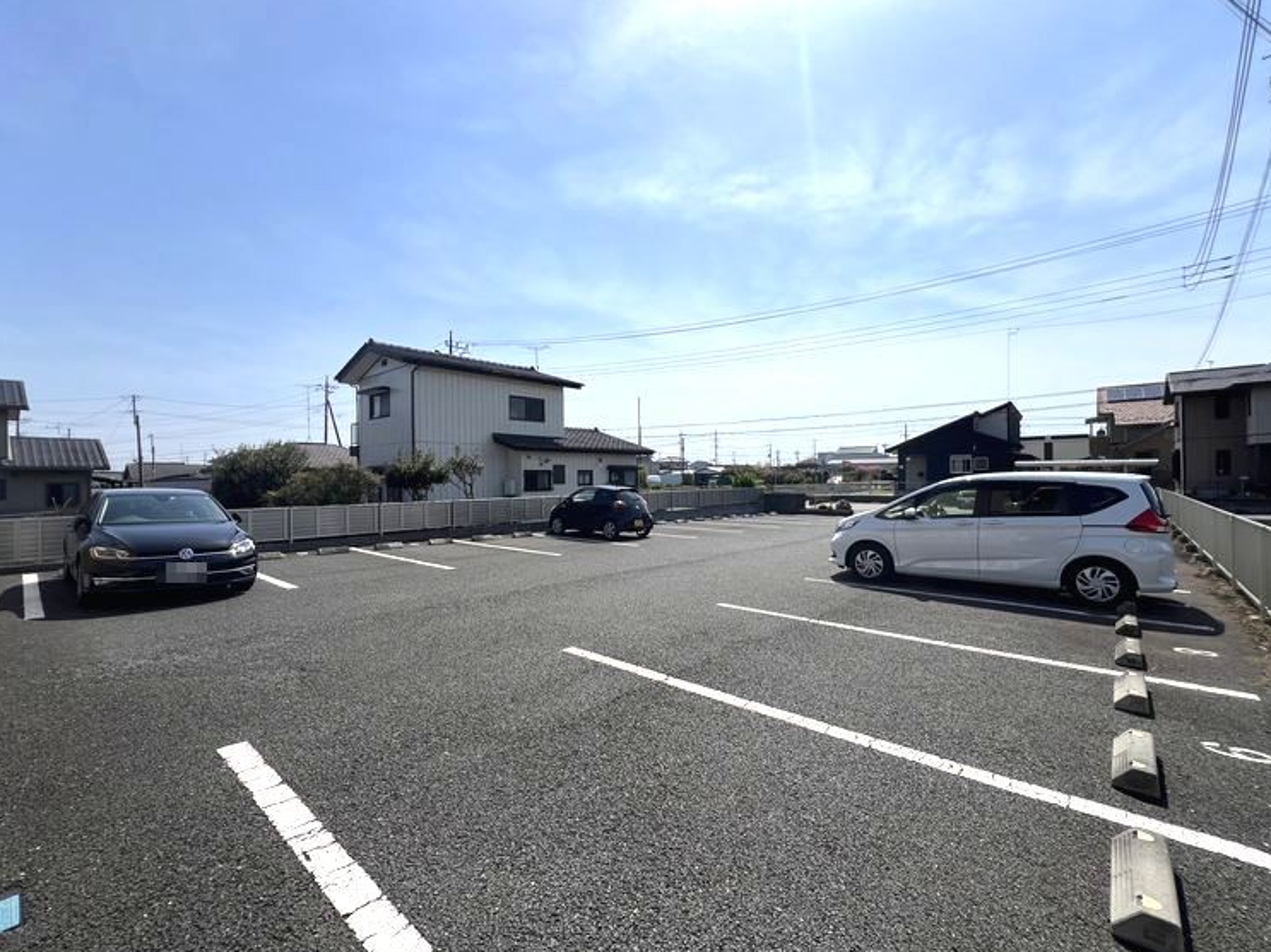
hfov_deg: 102.1
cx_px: 650
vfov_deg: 85.7
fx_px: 514
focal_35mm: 14
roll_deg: +1.0
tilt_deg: -0.3
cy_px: 477
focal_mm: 1.57
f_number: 1.8
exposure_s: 1/3534
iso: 32
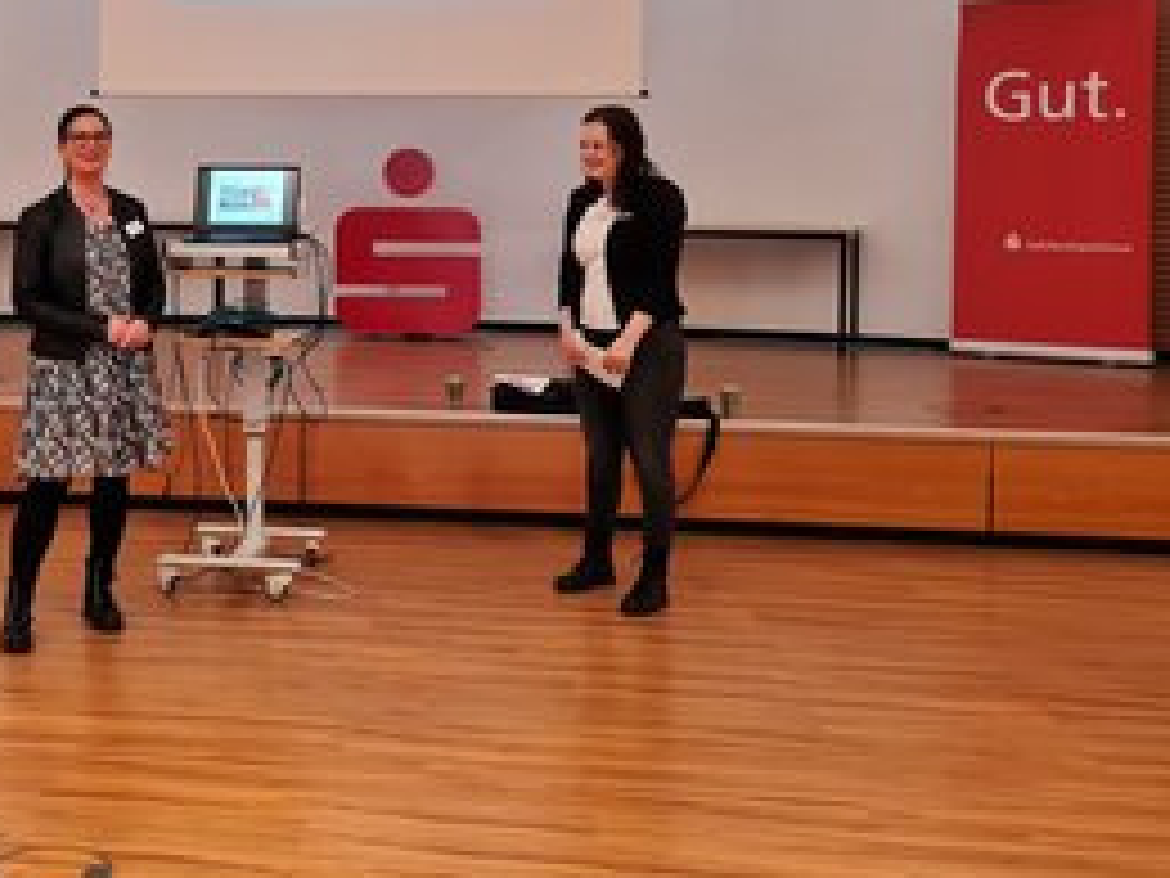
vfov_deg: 35.3
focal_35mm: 40
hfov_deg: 45.2
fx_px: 1352
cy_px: 243
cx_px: 292
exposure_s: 1/50
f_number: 1.8
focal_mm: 5.4
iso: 200
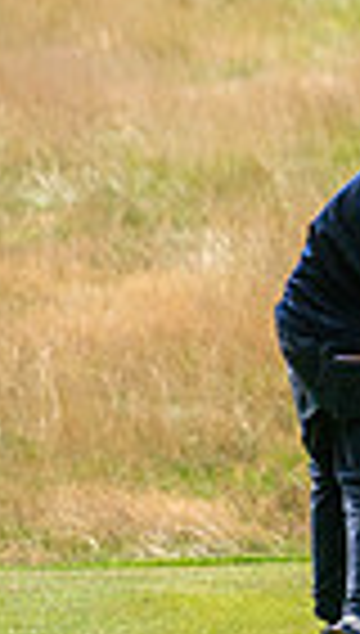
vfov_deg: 1.7
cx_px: 1269
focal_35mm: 1289
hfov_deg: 0.9
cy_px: -43
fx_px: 21732
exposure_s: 1/3200
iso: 320
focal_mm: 300
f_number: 4
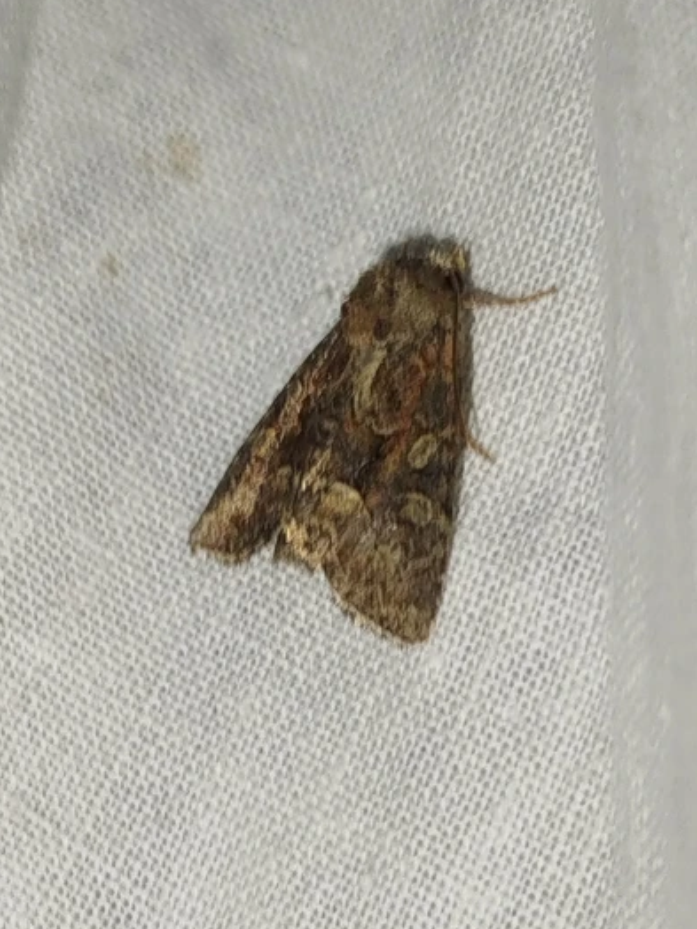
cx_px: 273
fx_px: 2819
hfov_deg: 14.1
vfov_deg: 18.7
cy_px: 528
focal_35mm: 105
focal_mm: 5.31
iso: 64
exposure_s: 1/50
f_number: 1.7
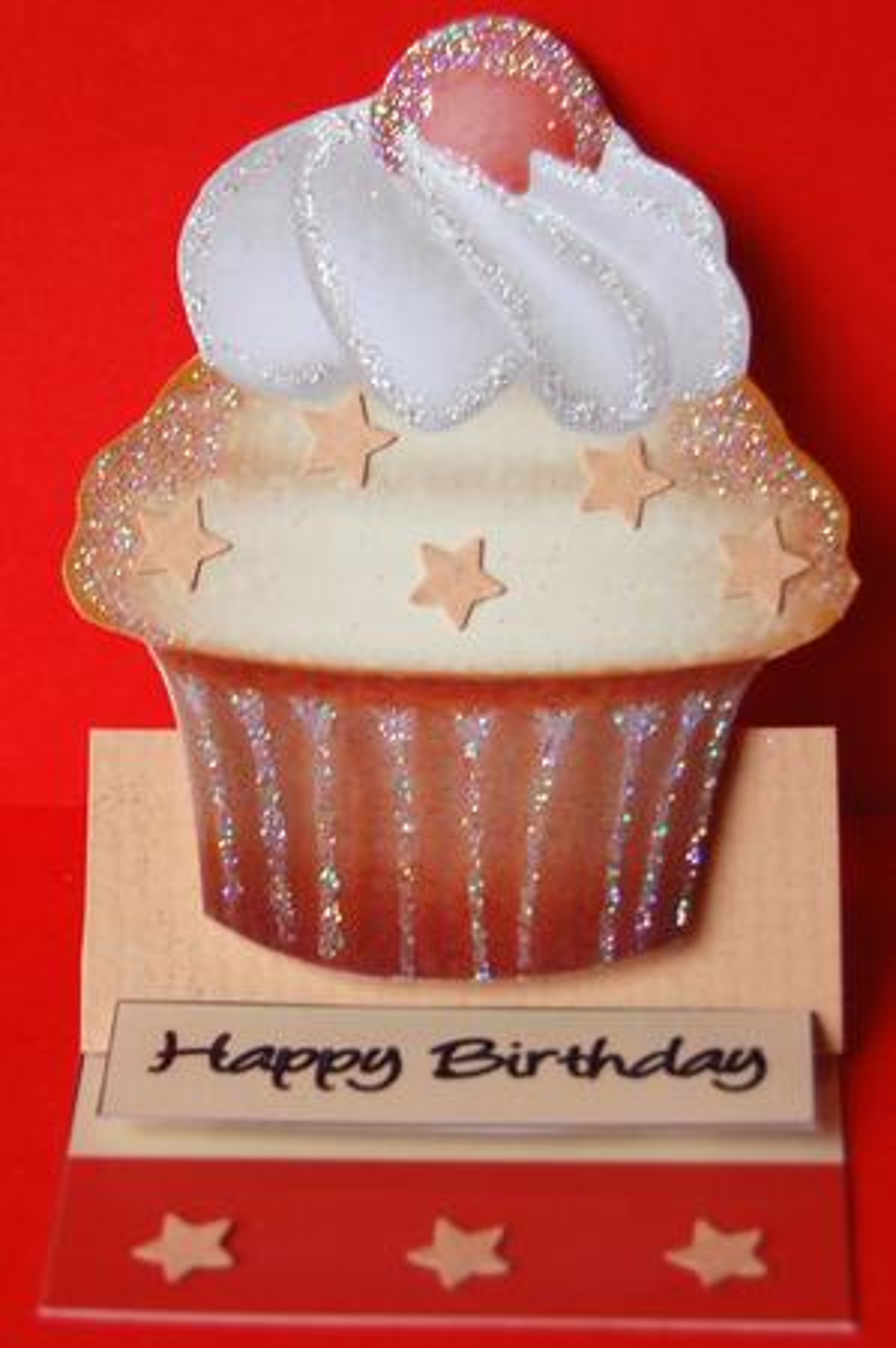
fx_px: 2694
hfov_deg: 18.9
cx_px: 448
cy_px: 674
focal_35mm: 72
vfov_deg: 28.1
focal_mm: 48
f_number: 5.6
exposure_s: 1/40
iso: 400
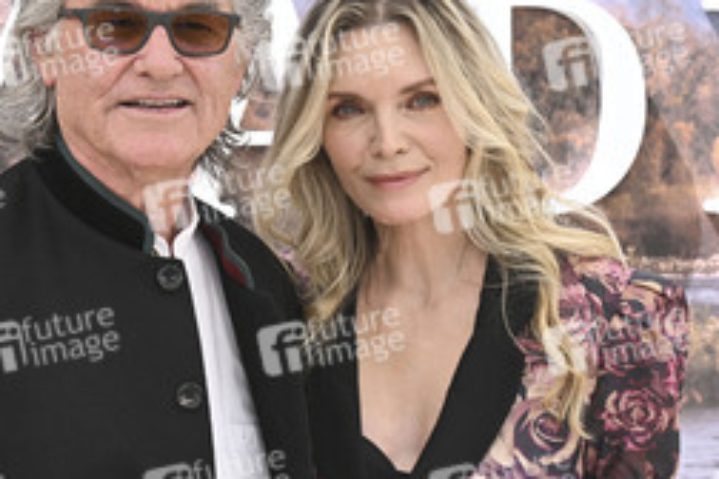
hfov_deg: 17.3
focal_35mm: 118
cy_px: 271
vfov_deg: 11.6
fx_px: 2357
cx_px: 255
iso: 250
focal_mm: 66
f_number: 7.1
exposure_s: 1/320
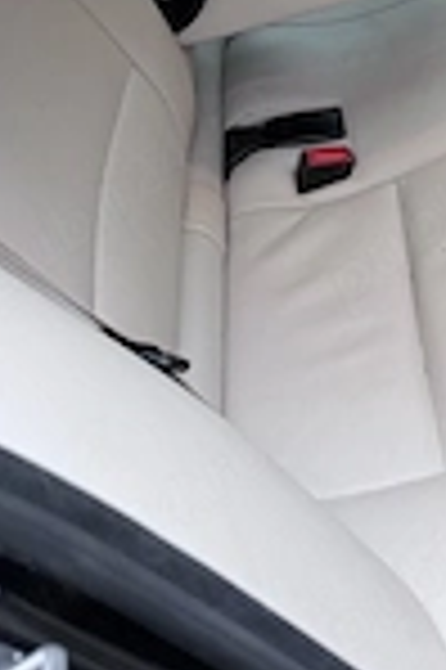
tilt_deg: -29.7
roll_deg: -0.1
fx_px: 1248
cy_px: -103
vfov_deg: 27.1
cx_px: 563
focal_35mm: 67
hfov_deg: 18.9
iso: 200
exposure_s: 1/79
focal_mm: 6.76
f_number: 1.78
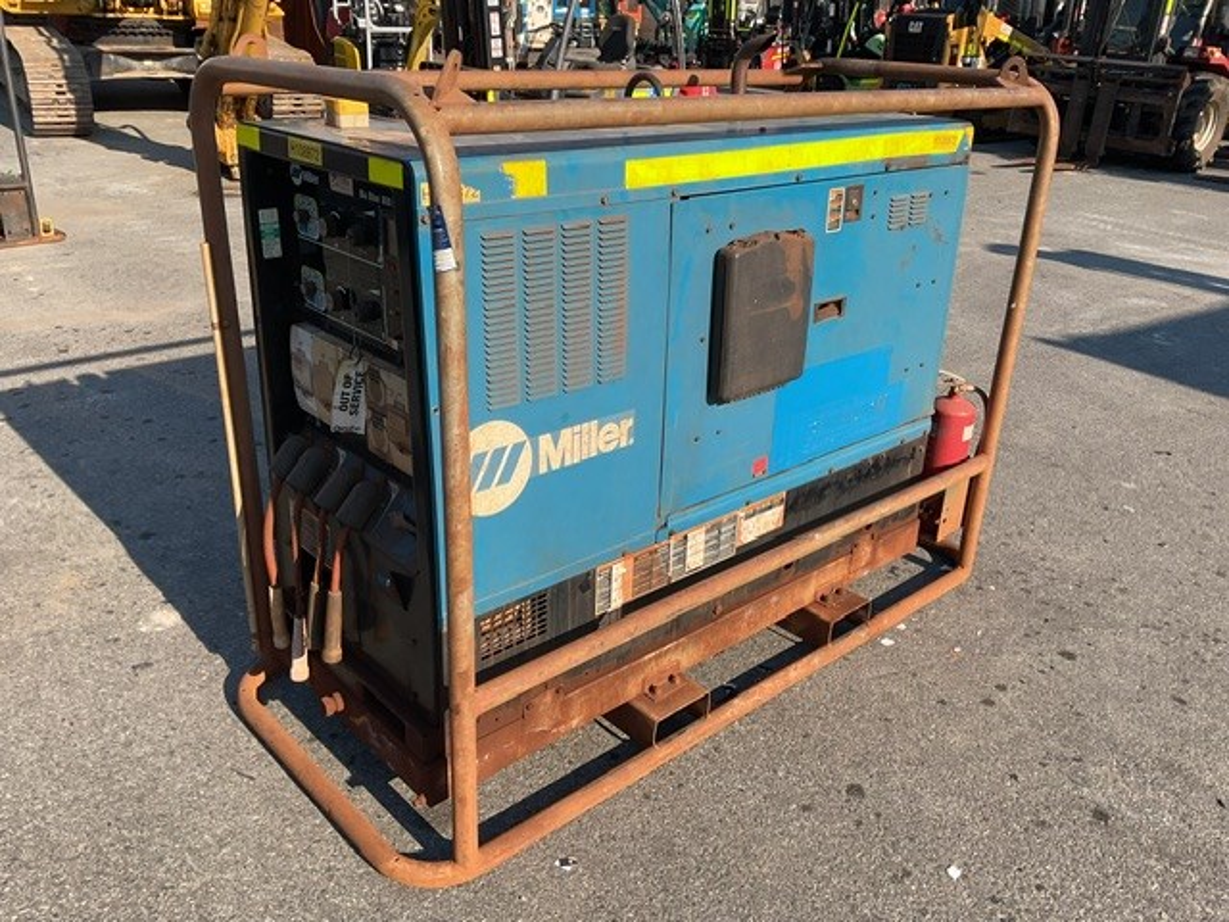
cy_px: 461
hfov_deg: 61.7
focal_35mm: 29
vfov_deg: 48.2
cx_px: 614
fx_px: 1030
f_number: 1.8
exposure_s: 1/1195
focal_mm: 3
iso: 16
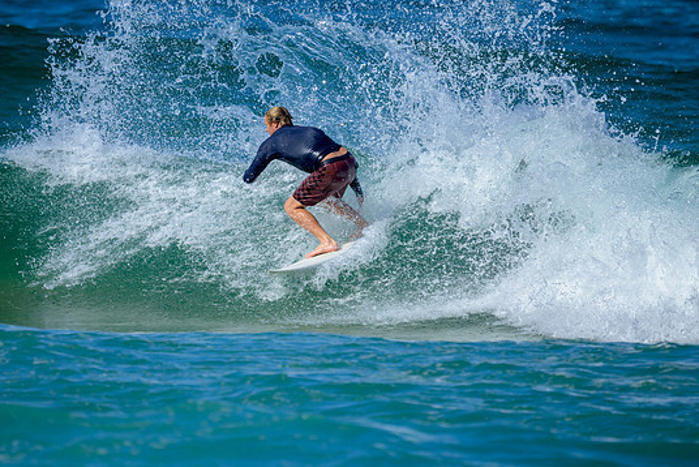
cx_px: 323
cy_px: 234
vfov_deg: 1.6
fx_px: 16804
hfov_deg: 2.4
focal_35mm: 865
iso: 280
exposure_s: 1/2500
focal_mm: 800
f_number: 6.3
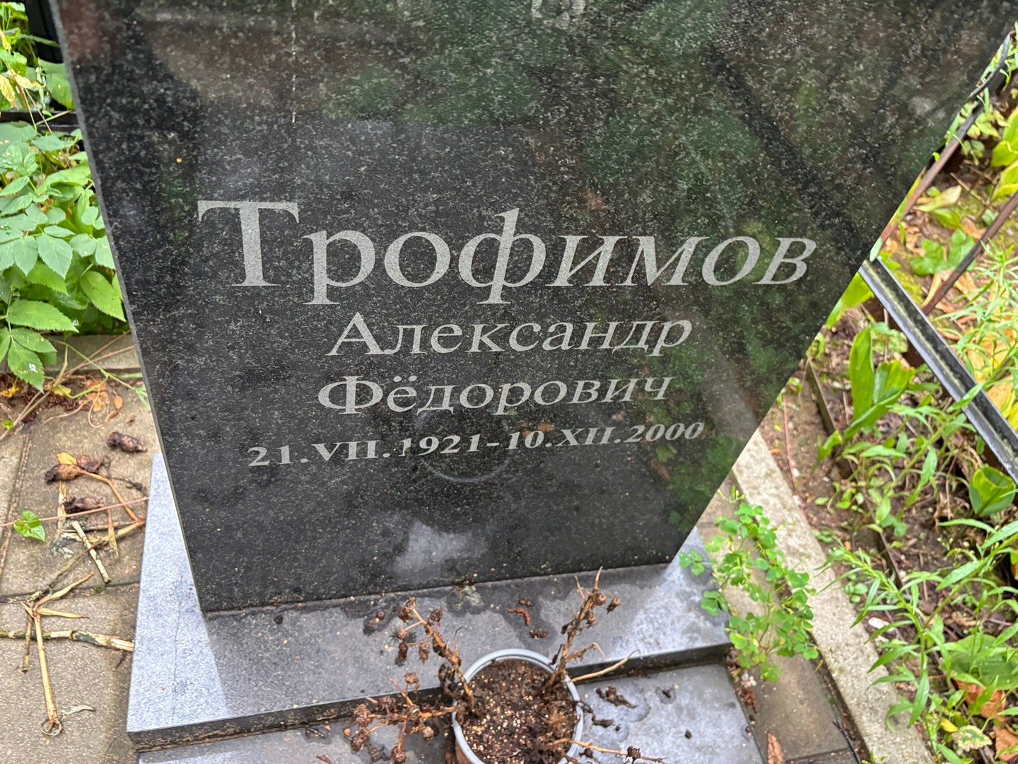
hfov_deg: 67.3
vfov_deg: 53.1
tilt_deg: -46.2
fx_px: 765
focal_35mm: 26
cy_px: 382
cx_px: 509
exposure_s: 1/60
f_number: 1.6
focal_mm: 5.96
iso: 320
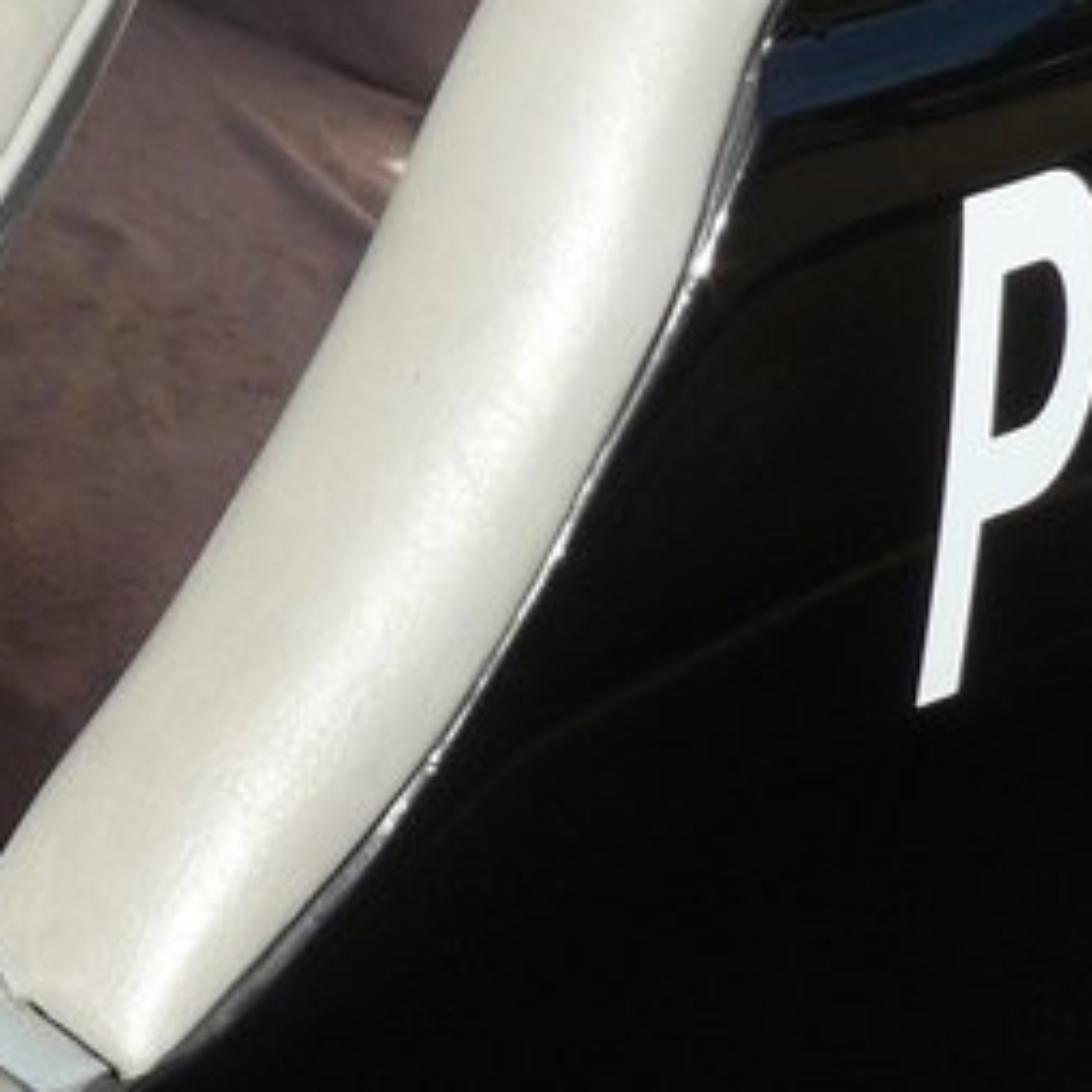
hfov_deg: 12.6
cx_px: -779
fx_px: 4568
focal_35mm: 128
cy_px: 253
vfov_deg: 13.6
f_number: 5.6
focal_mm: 6
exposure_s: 1/250
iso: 100
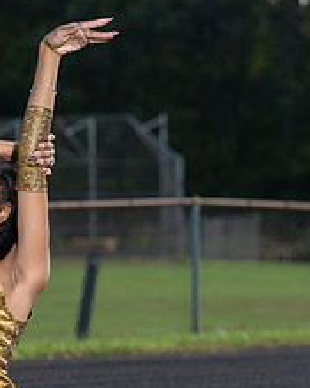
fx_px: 4109
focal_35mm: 358
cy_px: 257
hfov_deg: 4.3
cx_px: 28
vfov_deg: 5.4
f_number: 4.5
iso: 40
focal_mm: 99
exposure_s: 1/200
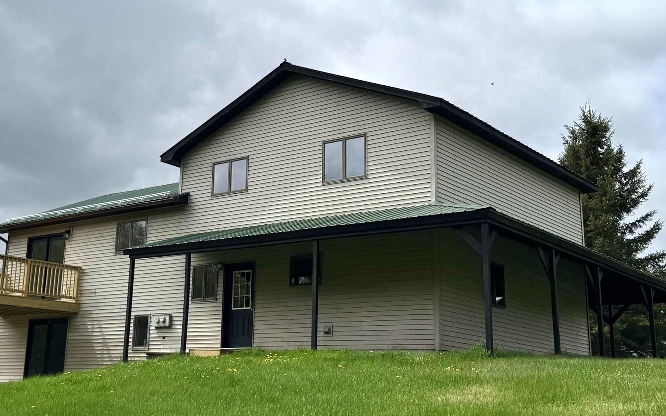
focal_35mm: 48
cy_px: 177
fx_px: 871
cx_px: 248
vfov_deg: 26.8
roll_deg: -1.9
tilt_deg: +14.7
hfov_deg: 41.5
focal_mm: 6.76
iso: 80
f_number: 1.78
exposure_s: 1/9009
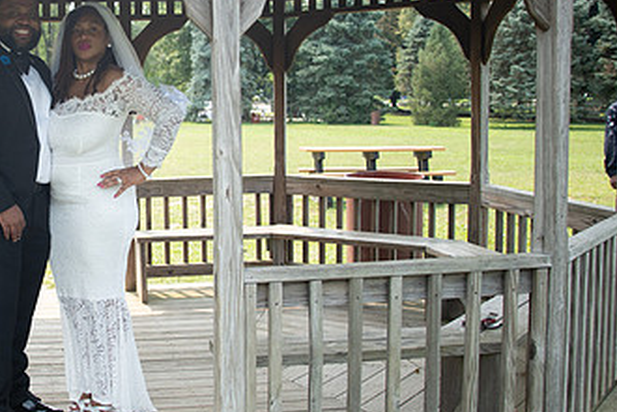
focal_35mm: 51
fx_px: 874
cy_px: 169
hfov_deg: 37.0
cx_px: 93
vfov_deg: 26.4
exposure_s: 1/1600
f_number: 3.7
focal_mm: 28
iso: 800
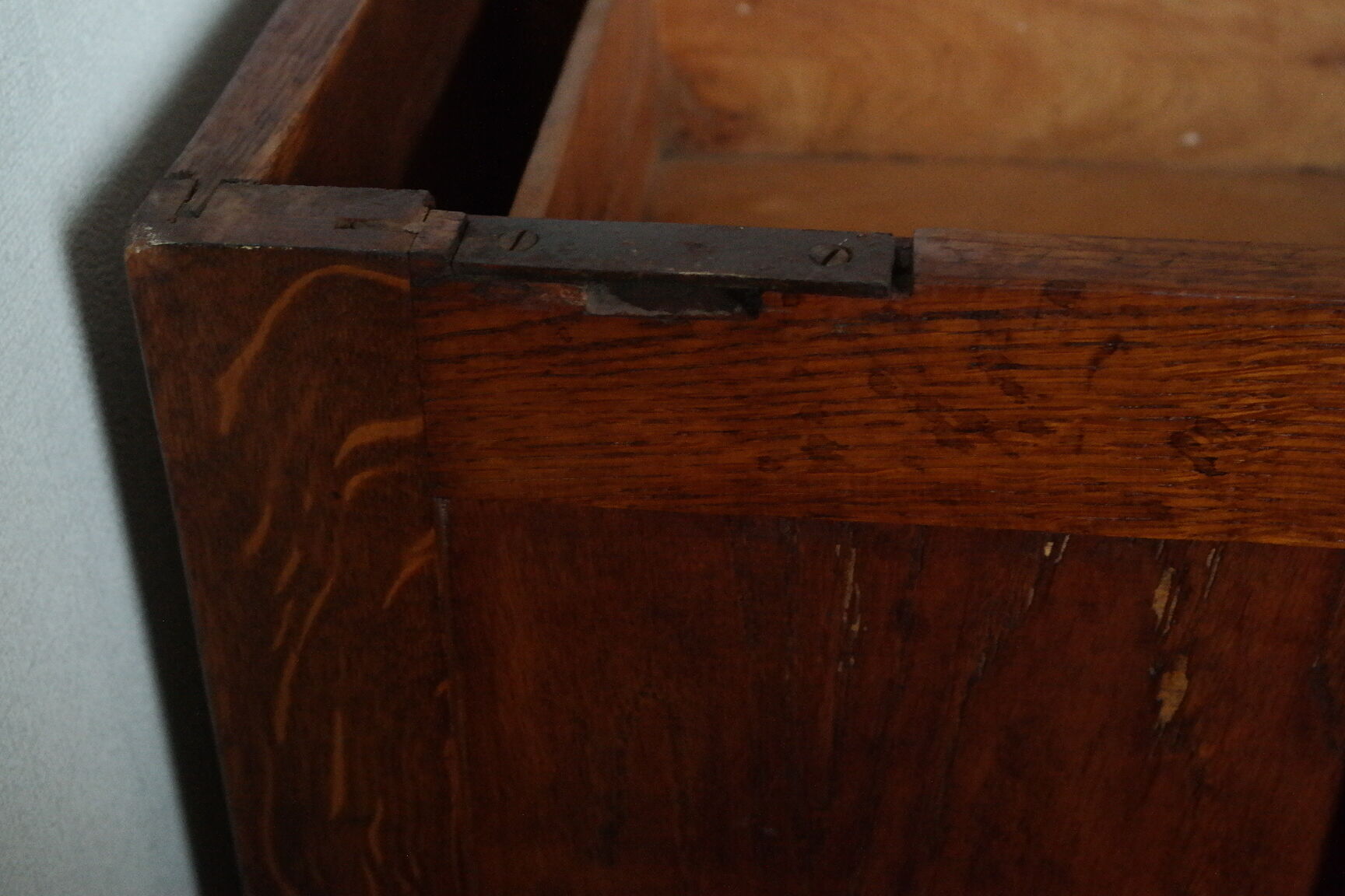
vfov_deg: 25.5
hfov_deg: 37.5
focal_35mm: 53
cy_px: 448
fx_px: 1980
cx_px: 672
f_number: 5.6
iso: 3200
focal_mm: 35
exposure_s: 1/30
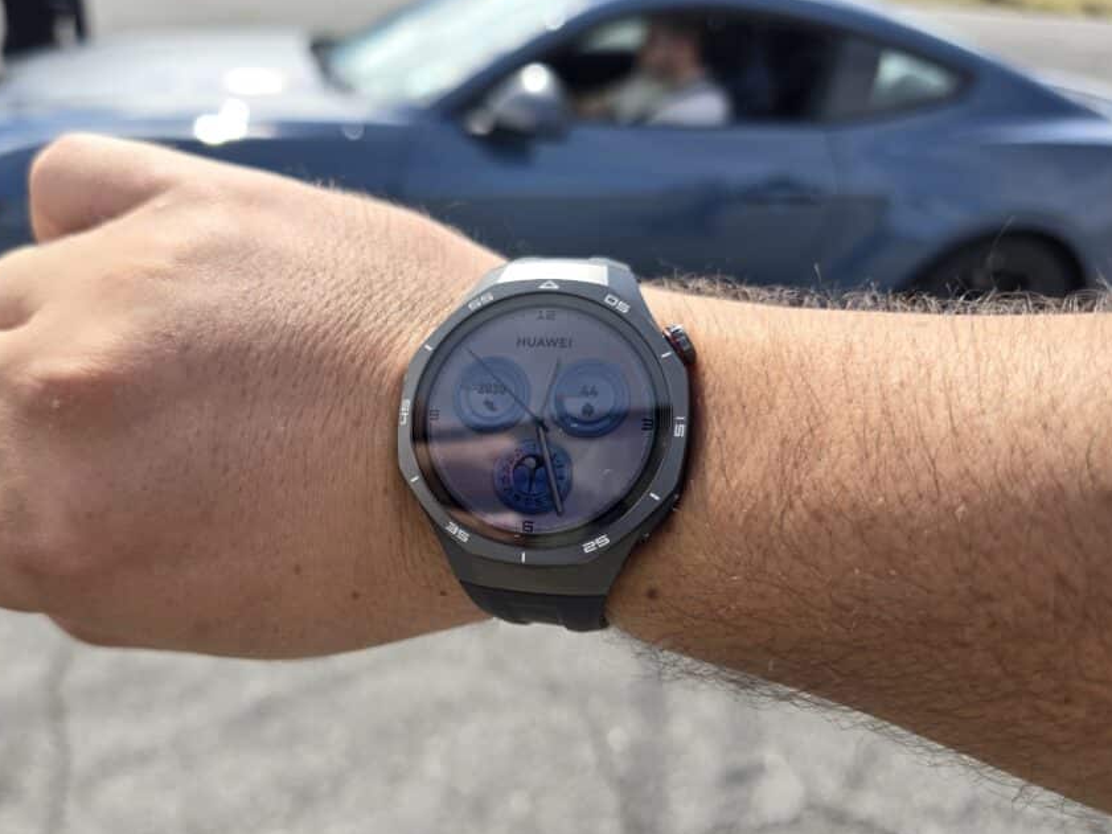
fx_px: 900
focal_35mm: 28
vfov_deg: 49.5
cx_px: 451
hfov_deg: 62.9
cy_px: 490
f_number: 1.7
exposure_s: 1/417
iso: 12
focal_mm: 6.3
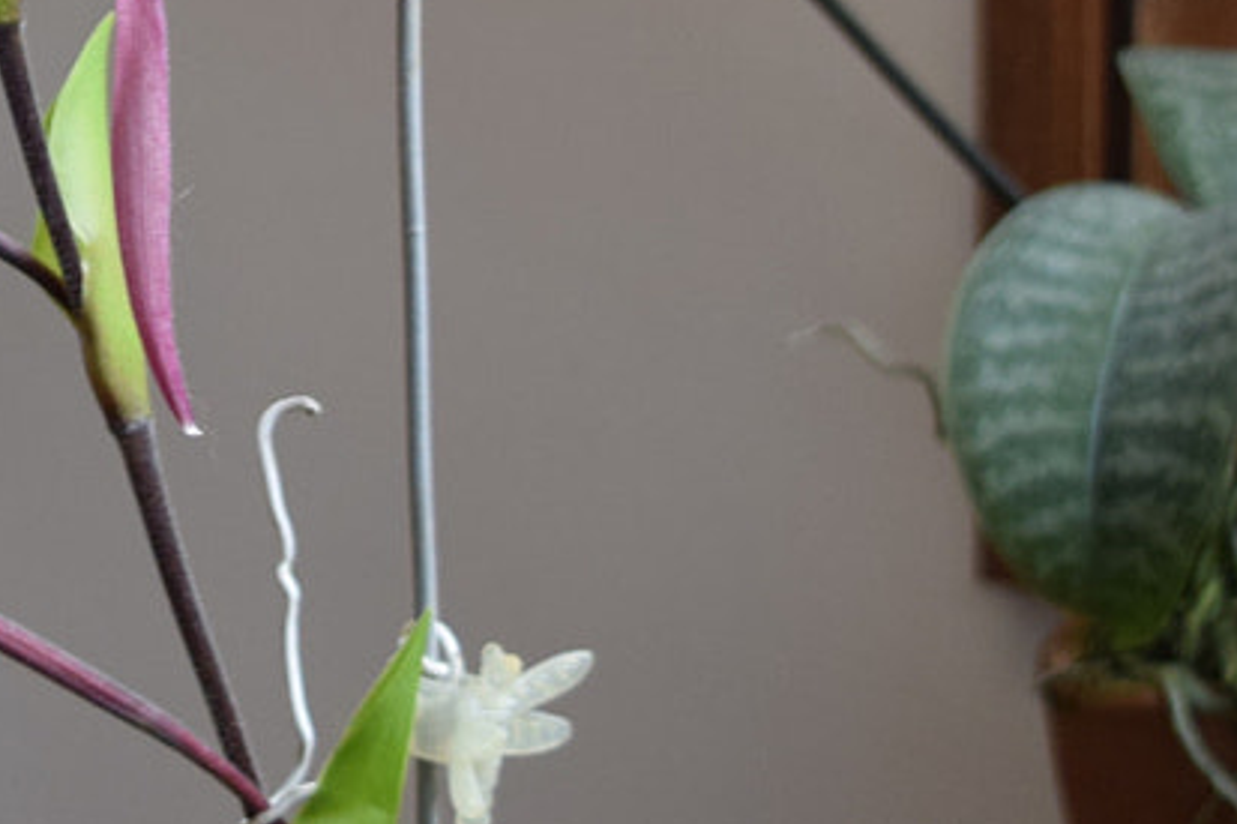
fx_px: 5390
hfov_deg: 12.8
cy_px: 18
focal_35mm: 157
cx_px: -189
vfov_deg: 8.7
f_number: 5
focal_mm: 27
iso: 500
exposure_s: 1/20
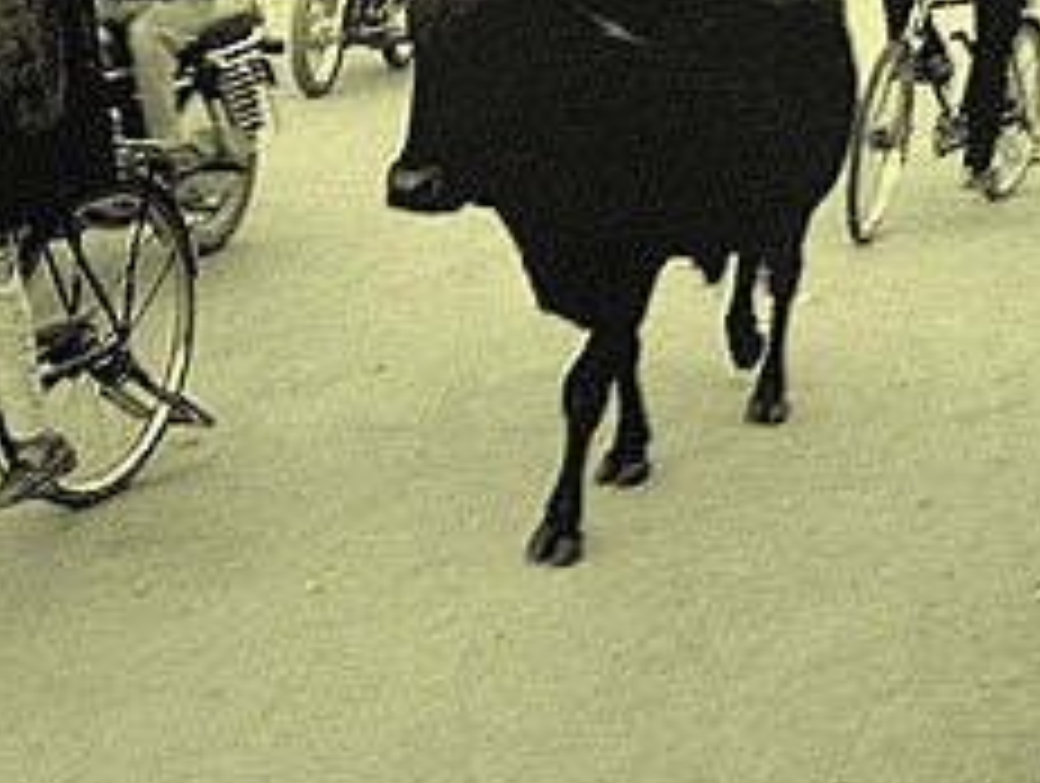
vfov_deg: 19.8
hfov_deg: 26.3
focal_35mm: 74
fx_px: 2227
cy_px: 176
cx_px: 563
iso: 100
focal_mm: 8
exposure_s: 1/39.9
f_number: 2.8
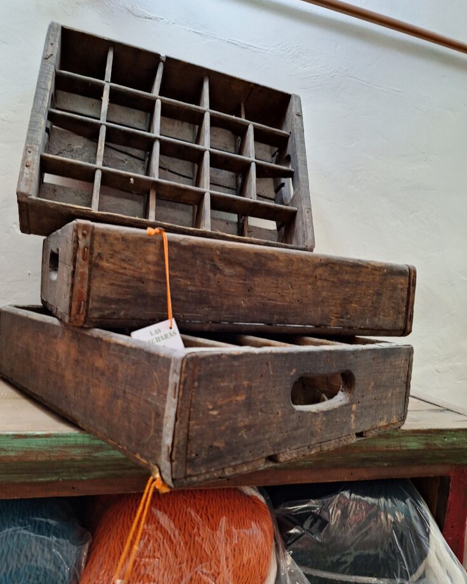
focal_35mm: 25
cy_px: 295
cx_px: 229
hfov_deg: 56.8
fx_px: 432
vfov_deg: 68.1
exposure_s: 1/30
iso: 200
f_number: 1.8
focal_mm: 5.54
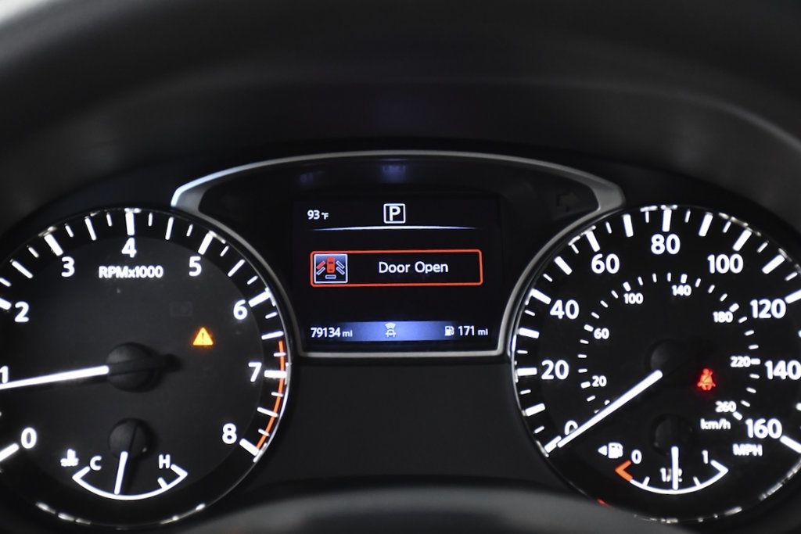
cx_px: 400
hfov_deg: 26.0
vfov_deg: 17.5
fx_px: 1736
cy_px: 267
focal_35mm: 78
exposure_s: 1/125
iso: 2500
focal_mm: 52
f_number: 4.8
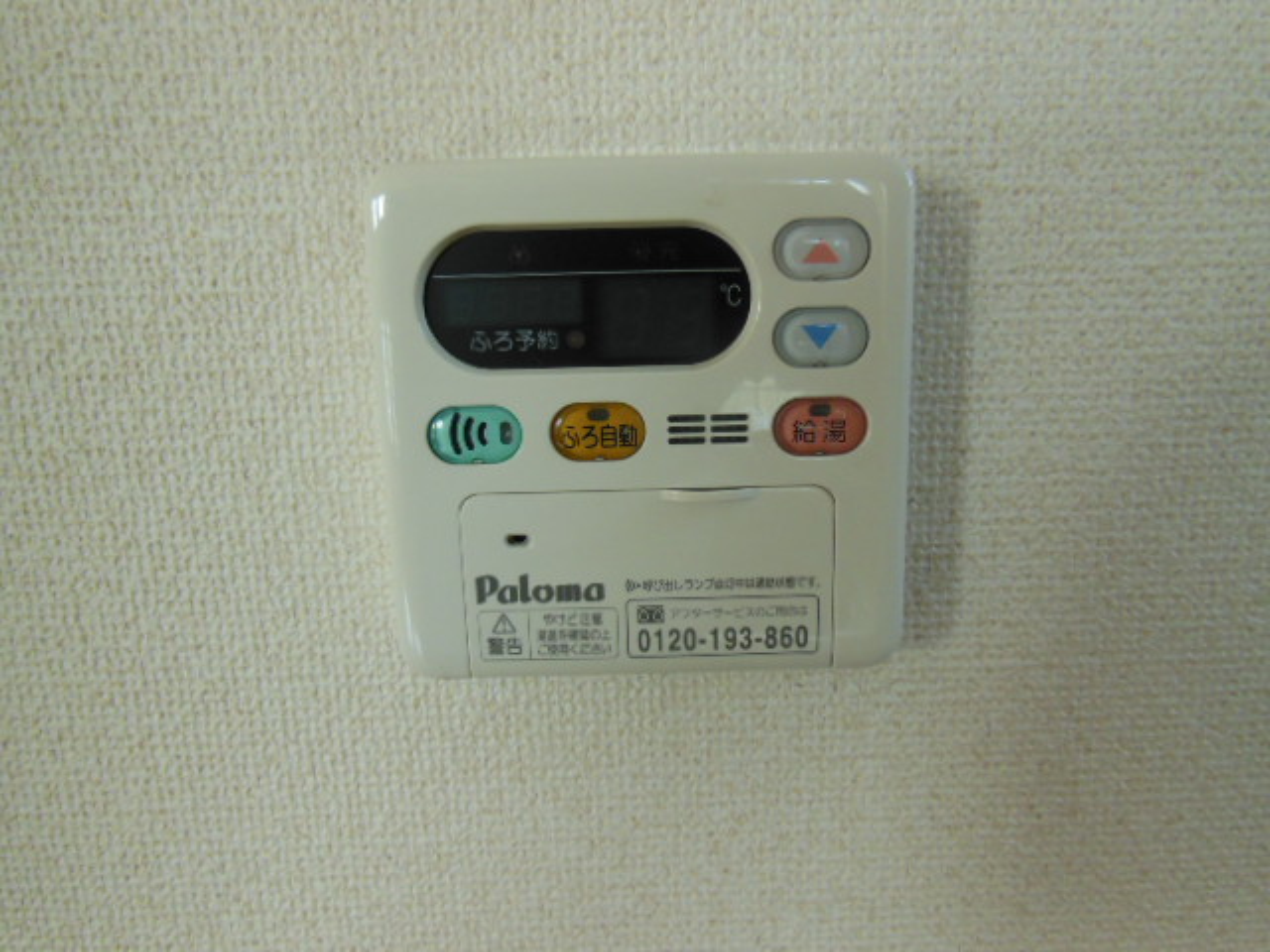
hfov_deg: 69.4
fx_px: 917
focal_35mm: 25
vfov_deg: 54.9
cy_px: 476
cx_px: 635
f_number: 3.5
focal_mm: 4.5
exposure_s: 1/125
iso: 400
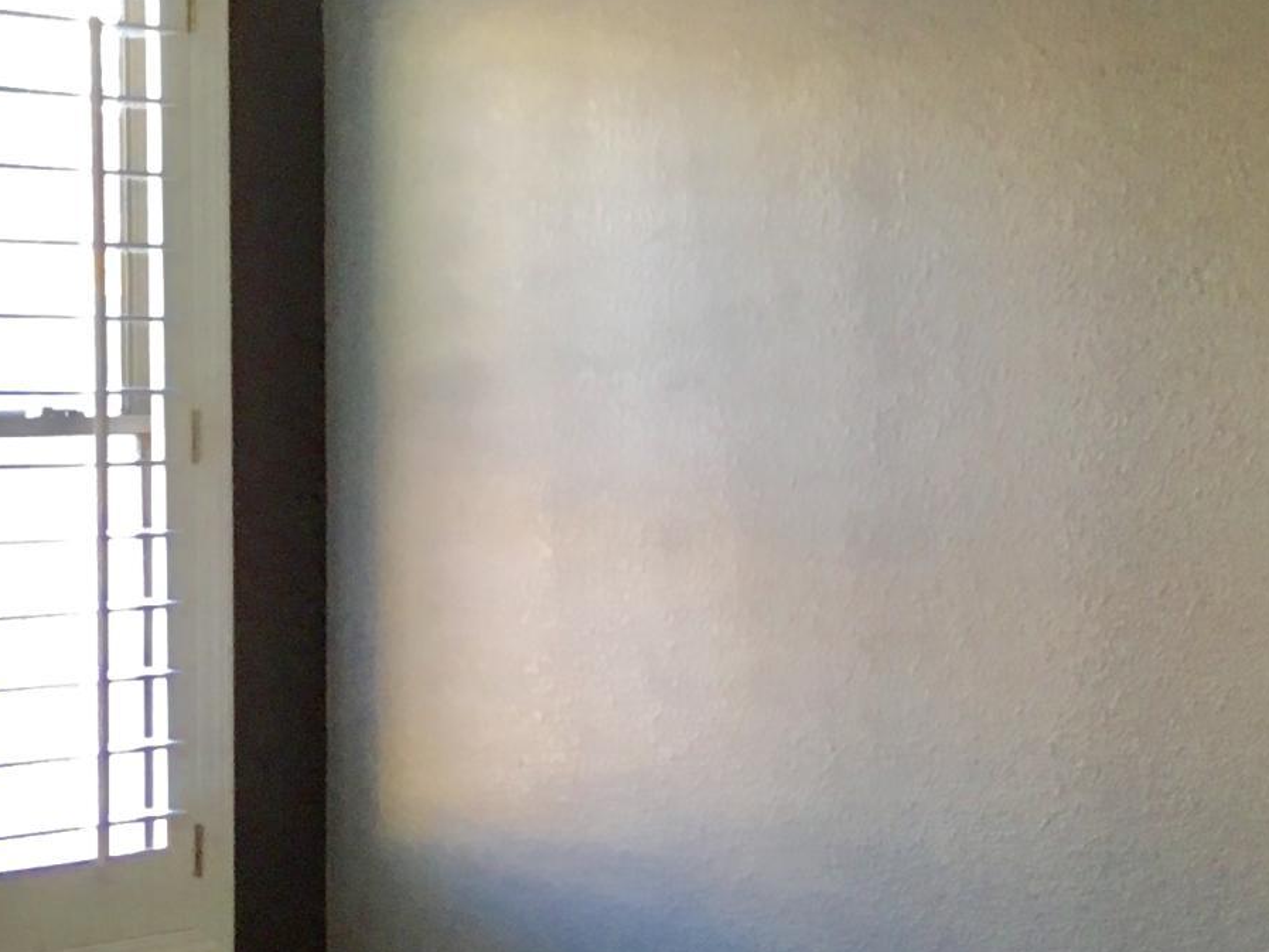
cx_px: 1722
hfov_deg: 18.6
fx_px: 3556
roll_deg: -1.7
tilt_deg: -3.3
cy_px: 614
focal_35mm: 97
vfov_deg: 15.2
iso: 40
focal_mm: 4.15
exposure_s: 1/30
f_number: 2.2
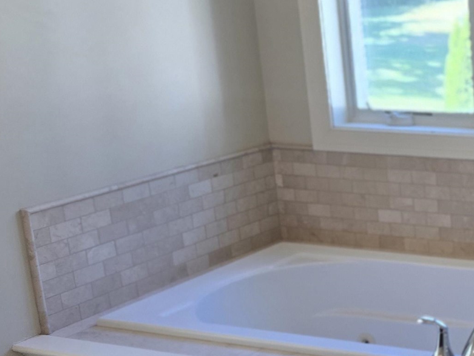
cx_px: 643
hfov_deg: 24.1
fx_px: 945
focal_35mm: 69
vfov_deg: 21.3
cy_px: 192
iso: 125
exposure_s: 1/120
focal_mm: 5.4
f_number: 1.8
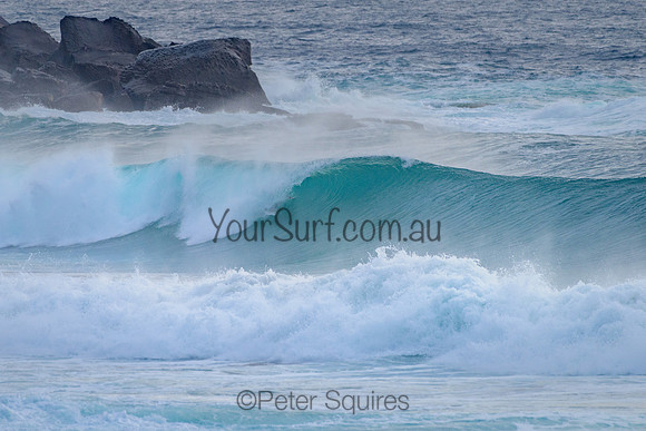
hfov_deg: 3.4
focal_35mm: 613
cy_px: 191
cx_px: 298
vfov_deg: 2.2
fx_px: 11005
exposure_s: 1/2000
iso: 500
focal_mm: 500
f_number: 5.6
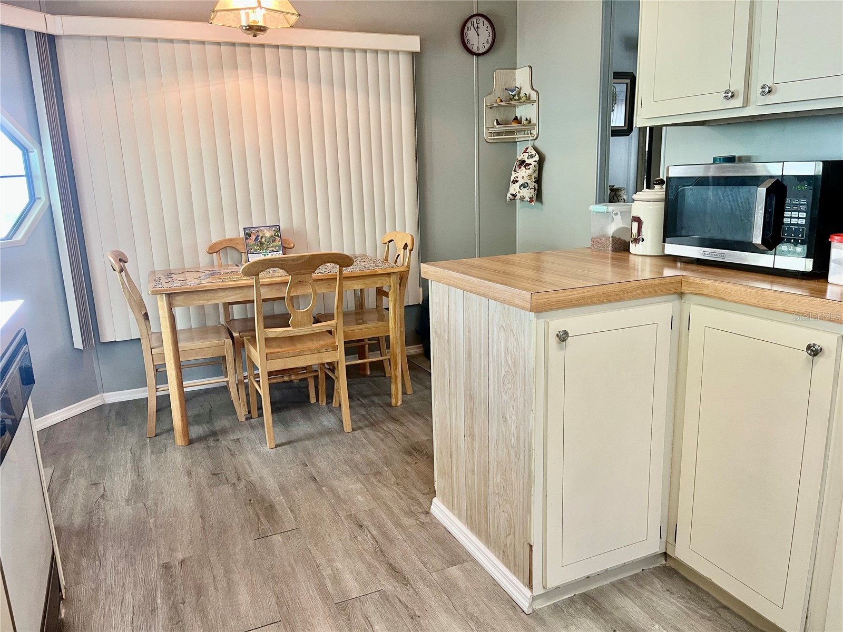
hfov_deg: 67.3
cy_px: 316
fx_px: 633
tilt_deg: -13.3
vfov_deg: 53.1
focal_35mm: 26
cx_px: 422
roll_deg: +1.4
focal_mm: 5.1
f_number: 1.6
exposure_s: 1/60
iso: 100
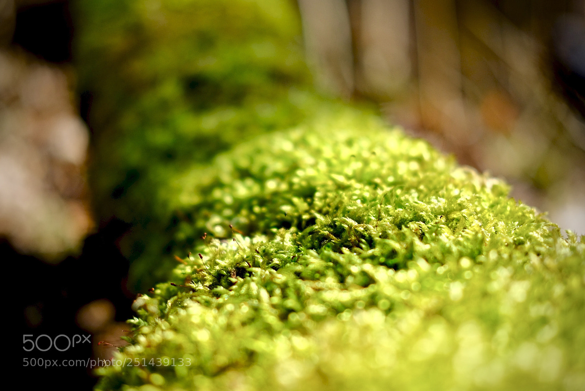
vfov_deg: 25.6
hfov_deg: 37.5
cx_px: 292
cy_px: 196
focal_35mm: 53
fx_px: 862
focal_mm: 35
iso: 200
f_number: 2
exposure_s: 1/4000
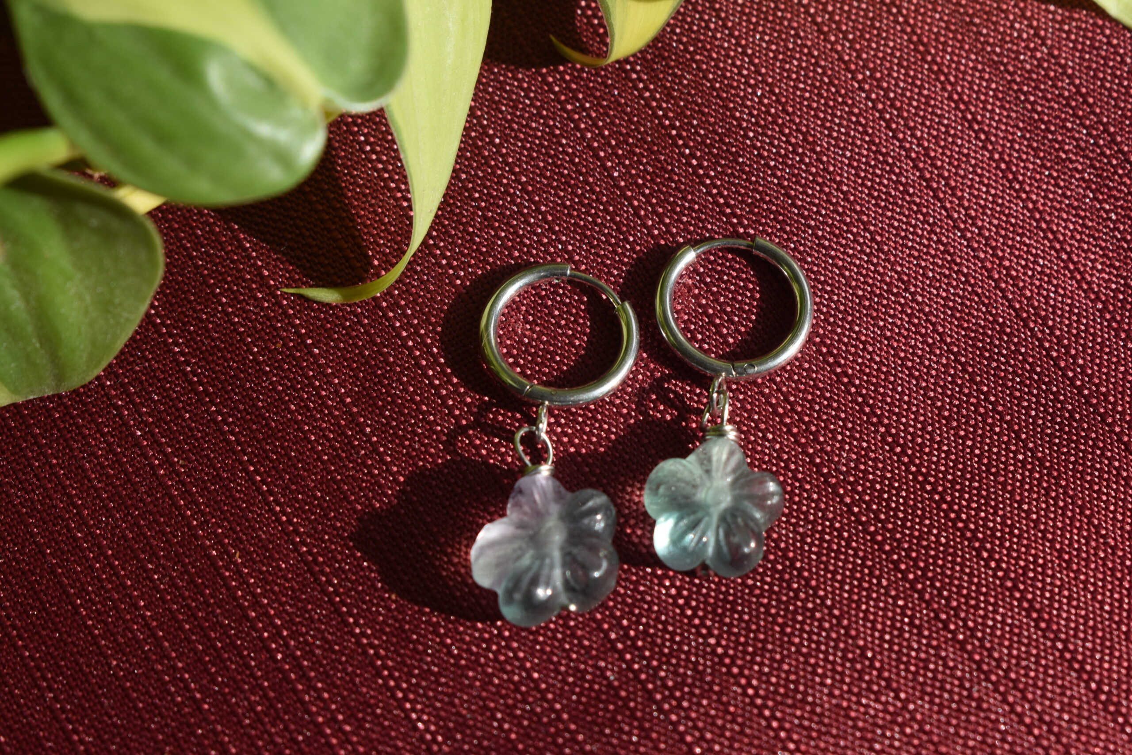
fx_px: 2594
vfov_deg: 16.6
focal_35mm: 82
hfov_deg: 24.6
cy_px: 378
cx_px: 566
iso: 100
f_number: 8
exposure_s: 1/100
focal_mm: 55
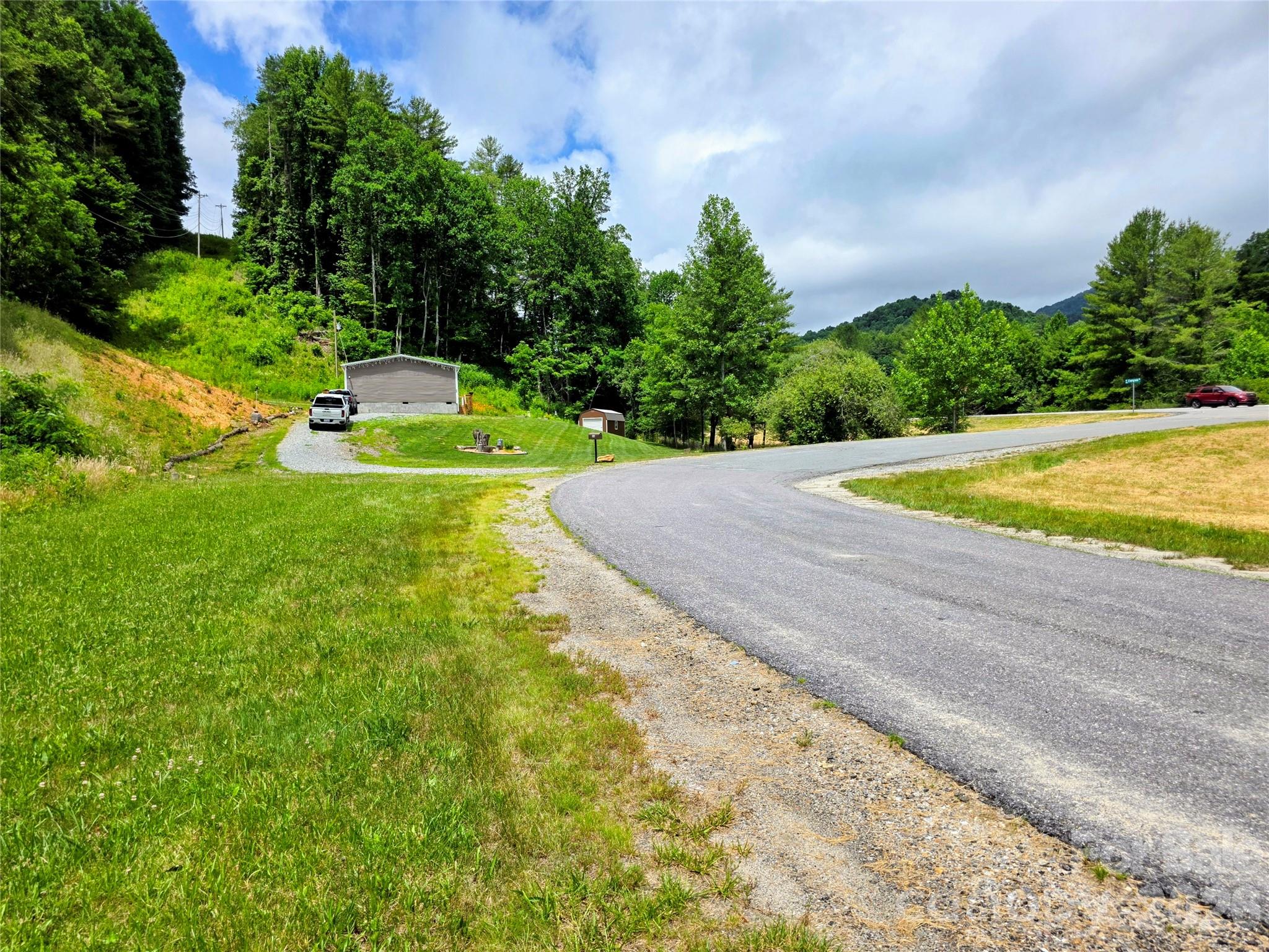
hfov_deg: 73.9
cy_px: 476
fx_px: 843
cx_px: 634
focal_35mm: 23
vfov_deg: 58.9
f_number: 1.7
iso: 64
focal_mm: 6.3
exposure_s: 1/7944
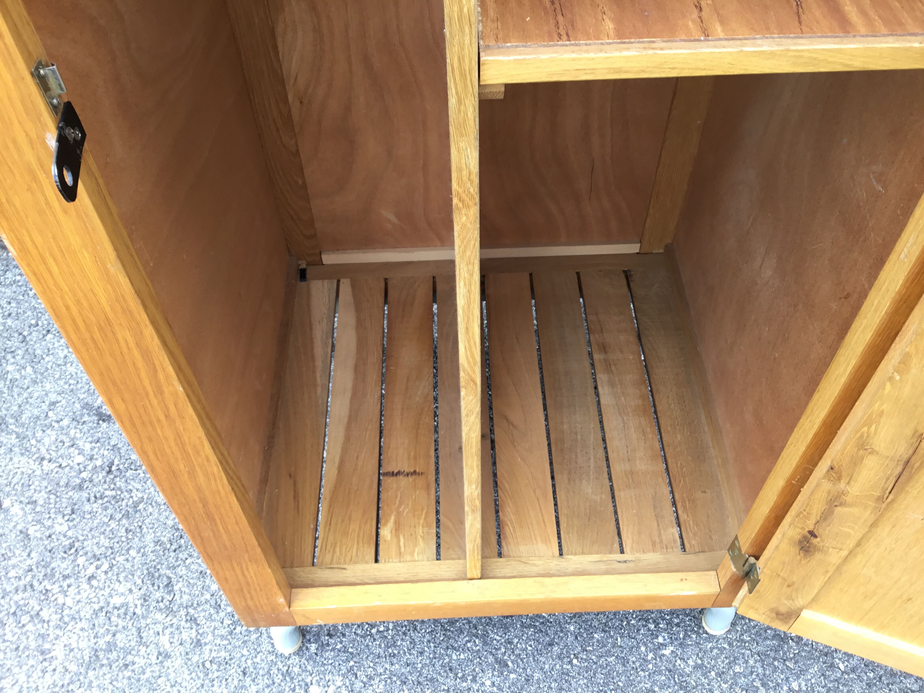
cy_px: 346
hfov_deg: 58.4
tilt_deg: -49.7
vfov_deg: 45.4
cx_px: 462
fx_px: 827
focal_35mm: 31
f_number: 2.4
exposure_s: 1/50
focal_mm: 3.3
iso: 25
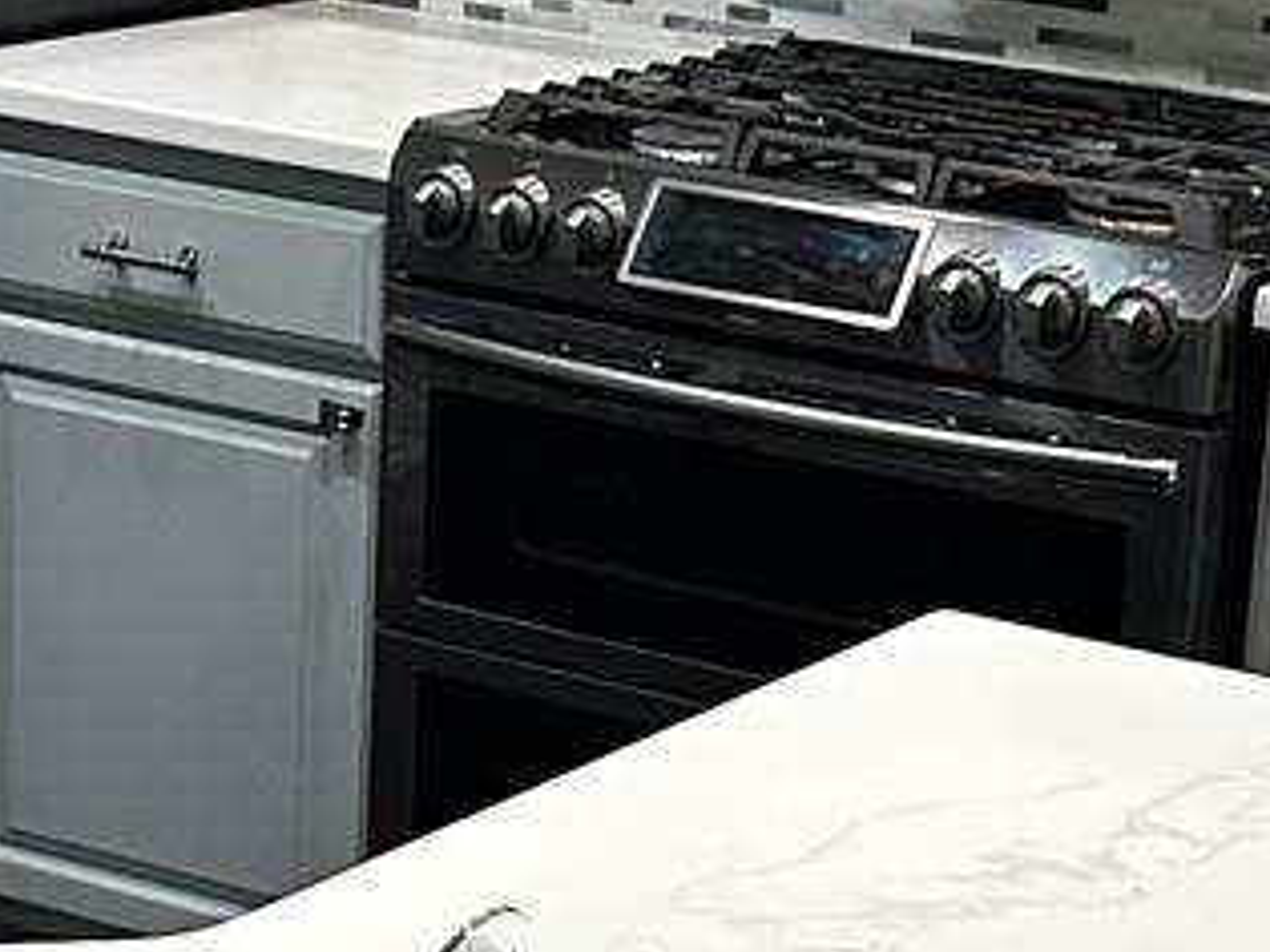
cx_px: 605
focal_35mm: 122
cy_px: 698
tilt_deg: -17.1
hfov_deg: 16.2
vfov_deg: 12.1
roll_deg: -3.2
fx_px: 4474
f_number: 1.78
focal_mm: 6.86
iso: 200
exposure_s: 1/60
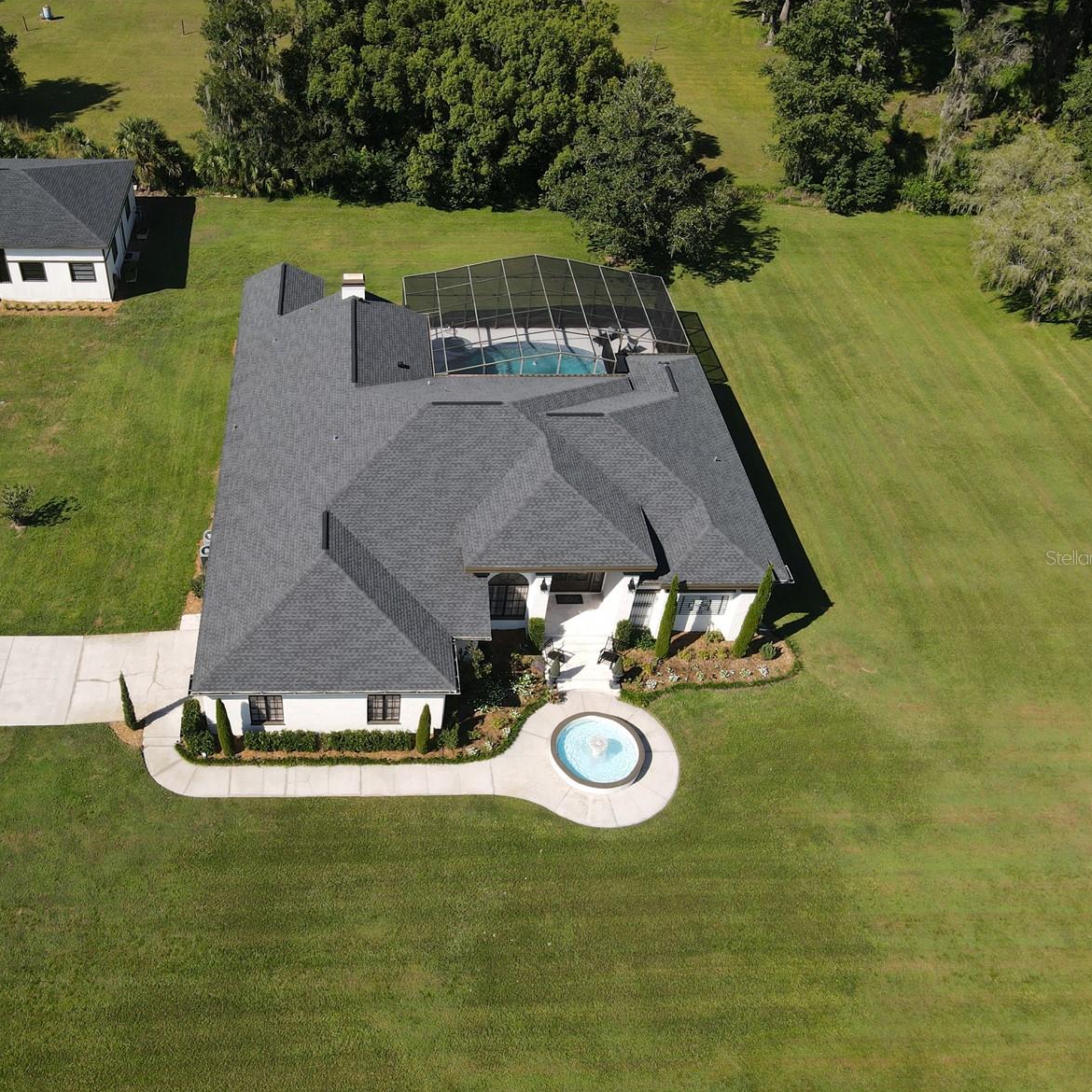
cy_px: 557
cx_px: 387
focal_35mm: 29
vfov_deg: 55.6
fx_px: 1035
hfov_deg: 54.8
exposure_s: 1/640
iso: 100
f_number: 2.8
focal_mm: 4.5
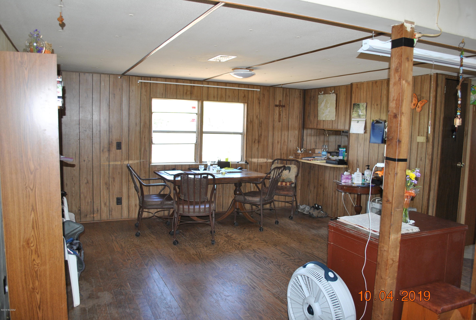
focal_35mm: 27
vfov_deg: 48.1
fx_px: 358
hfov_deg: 67.3
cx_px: 238
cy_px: 160
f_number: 3.5
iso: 200
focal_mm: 18
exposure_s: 1/60
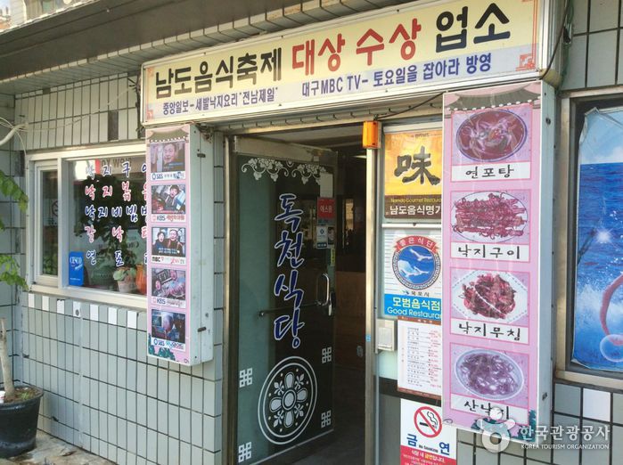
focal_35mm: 33
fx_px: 593
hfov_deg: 55.4
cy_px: 232
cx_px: 312
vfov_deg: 42.8
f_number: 2.4
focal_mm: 3.3
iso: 32
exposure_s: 1/311
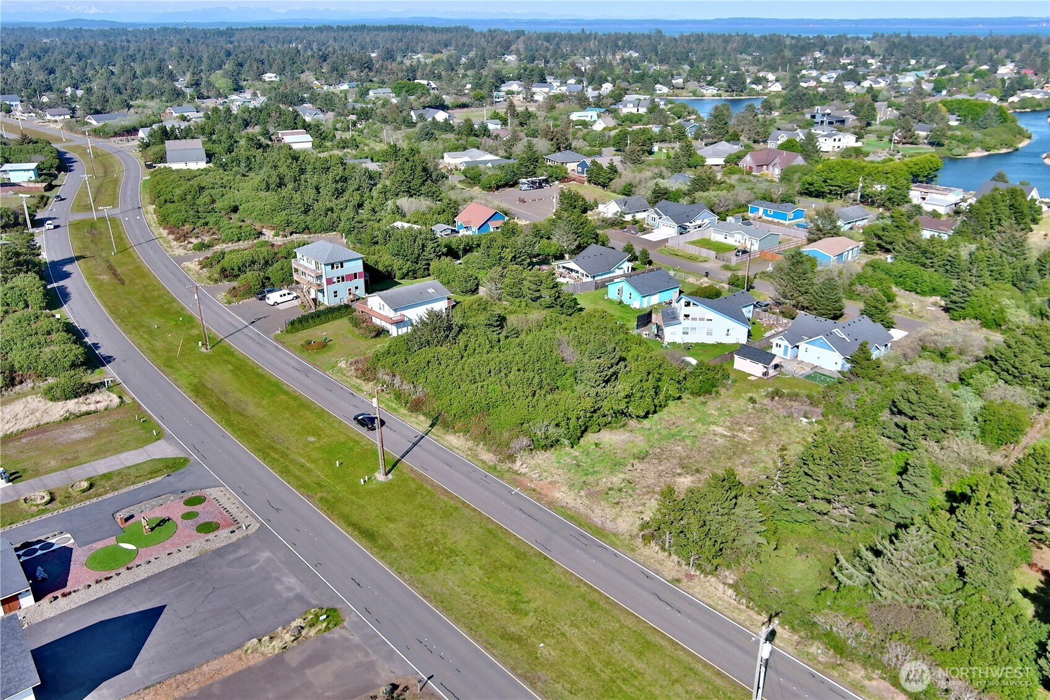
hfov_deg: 63.7
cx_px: 525
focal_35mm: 29
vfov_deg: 45.0
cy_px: 350
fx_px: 846
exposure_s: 1/883
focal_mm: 10.57
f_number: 2.8
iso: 100
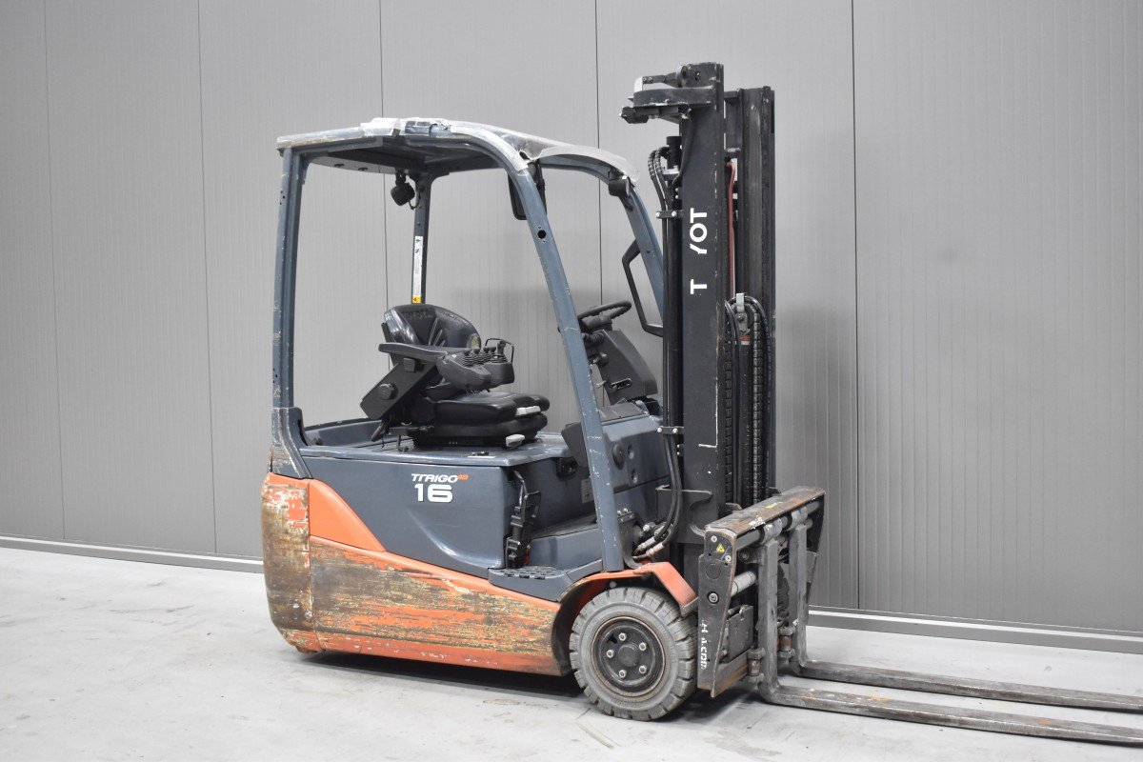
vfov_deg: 34.2
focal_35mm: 39
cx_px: 572
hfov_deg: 49.6
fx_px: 1238
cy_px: 381
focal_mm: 26
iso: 1600
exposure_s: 1/40
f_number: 4.5
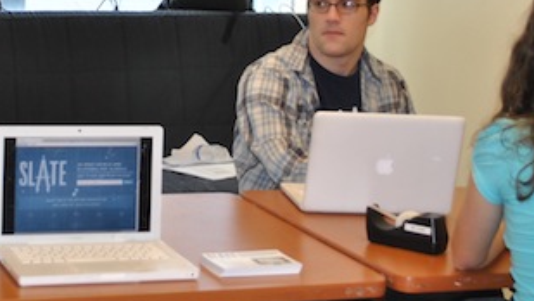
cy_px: 17
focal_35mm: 106
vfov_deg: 11.4
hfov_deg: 20.0
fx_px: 1501
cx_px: 147
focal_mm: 26
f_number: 4.2
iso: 200
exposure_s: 1/60
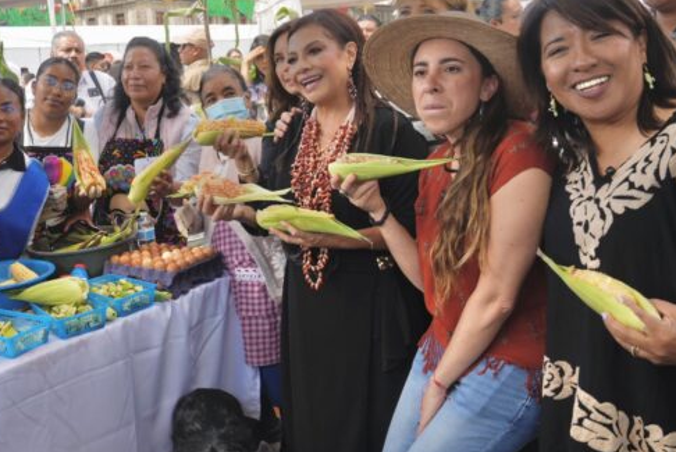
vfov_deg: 35.9
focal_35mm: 37
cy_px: 190
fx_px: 695
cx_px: 234
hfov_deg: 51.0
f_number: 8
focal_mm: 24
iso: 200
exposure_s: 1/160
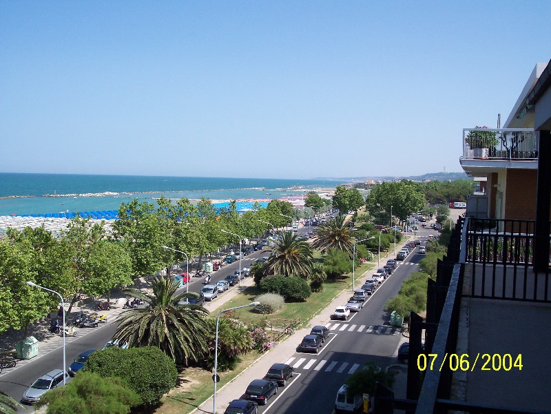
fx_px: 605
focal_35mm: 38
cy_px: 207
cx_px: 276
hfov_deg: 49.0
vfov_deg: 37.7
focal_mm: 8
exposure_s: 1/700
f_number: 4.8
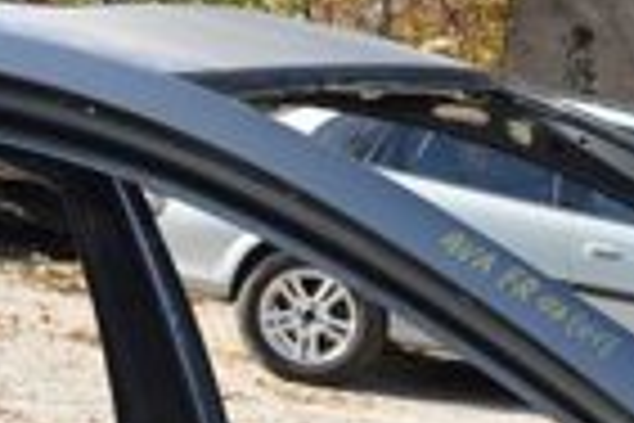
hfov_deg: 13.8
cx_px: 1066
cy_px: 650
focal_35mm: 136
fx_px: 2395
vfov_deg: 9.8
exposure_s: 1/80
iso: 100
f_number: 8
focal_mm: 20
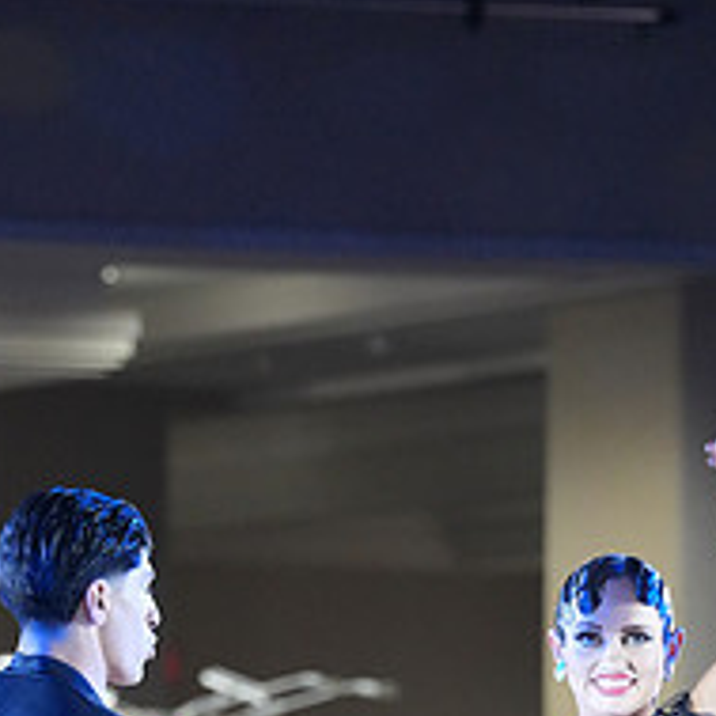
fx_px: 11864
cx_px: 438
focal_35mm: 507
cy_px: 993
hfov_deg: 3.5
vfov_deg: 3.4
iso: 6400
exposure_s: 1/250
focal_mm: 194
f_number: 4.5
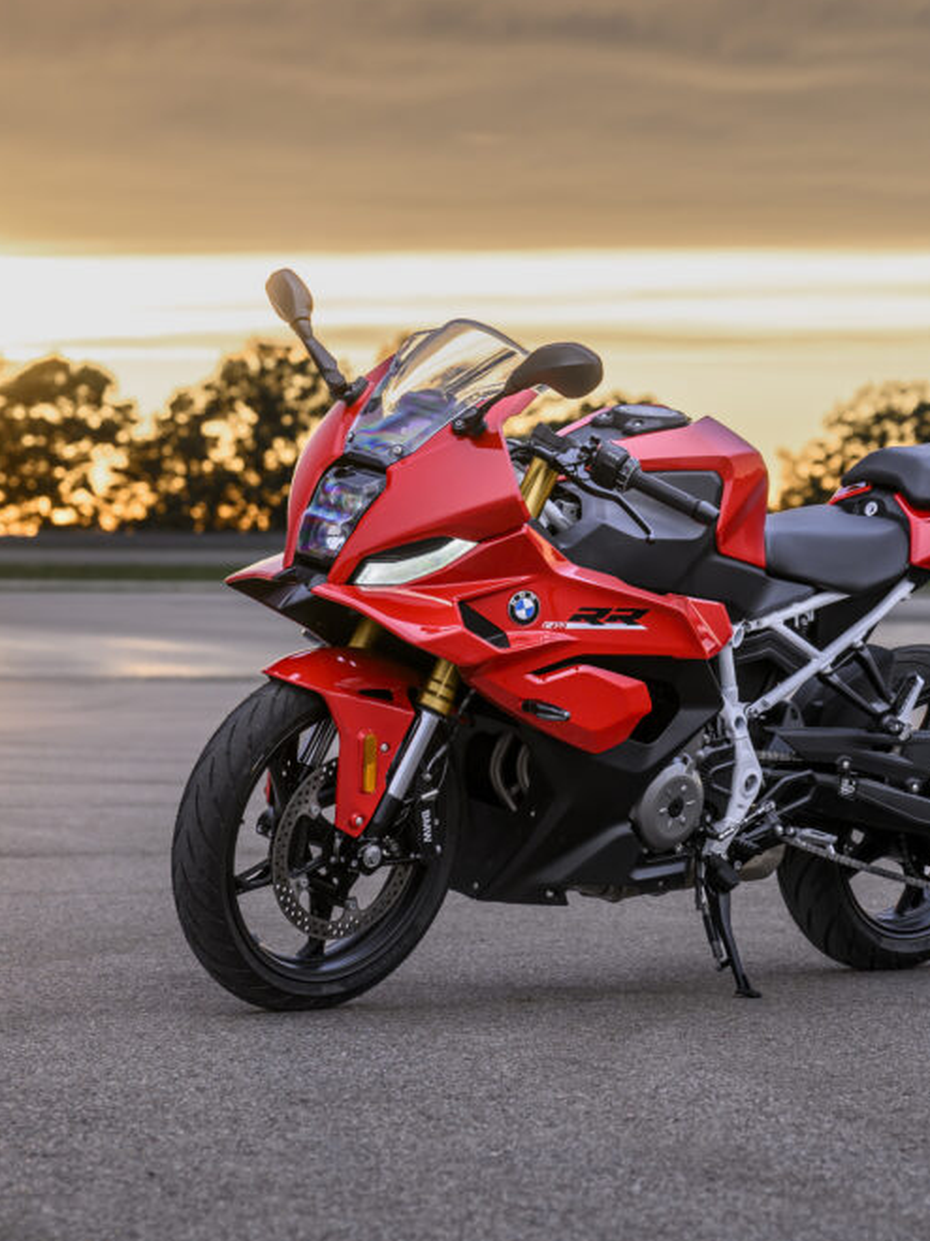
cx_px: 552
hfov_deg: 11.9
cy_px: 602
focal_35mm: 124
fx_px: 4443
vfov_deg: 15.9
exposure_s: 1/40
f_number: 4.5
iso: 200
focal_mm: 83
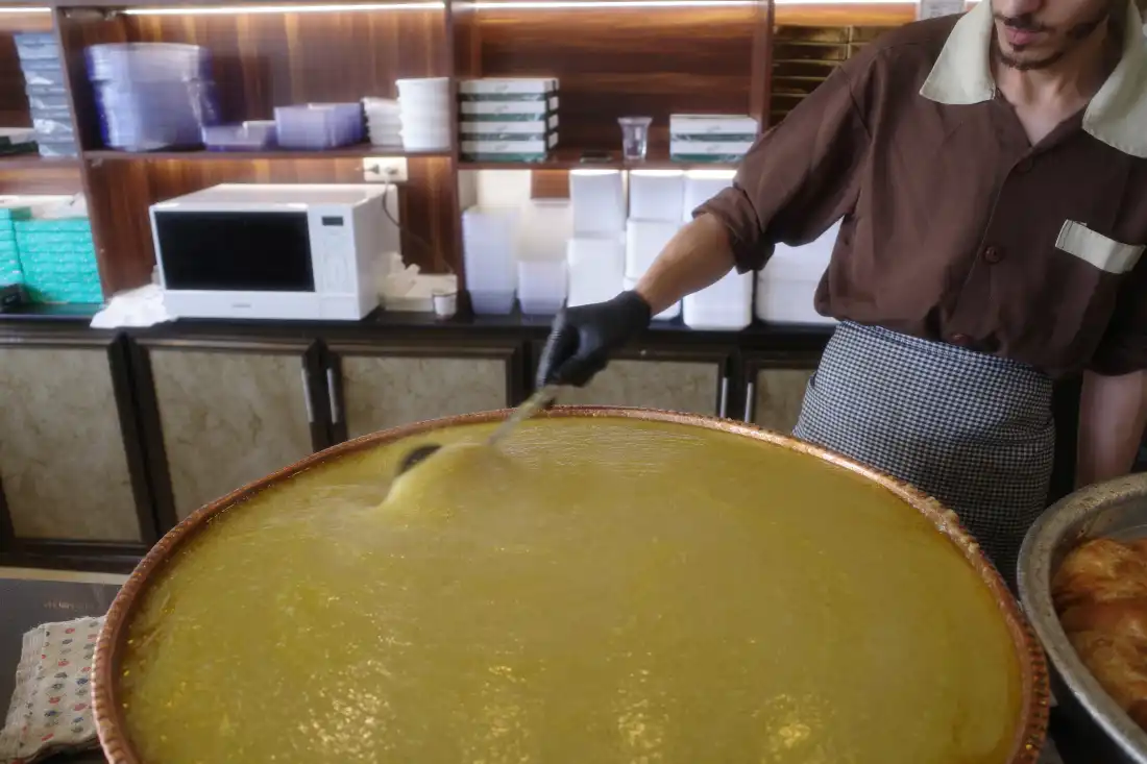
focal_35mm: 28
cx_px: 574
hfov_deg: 65.5
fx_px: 892
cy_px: 382
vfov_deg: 46.4
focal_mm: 18.3
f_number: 2.8
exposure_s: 1/50
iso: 200
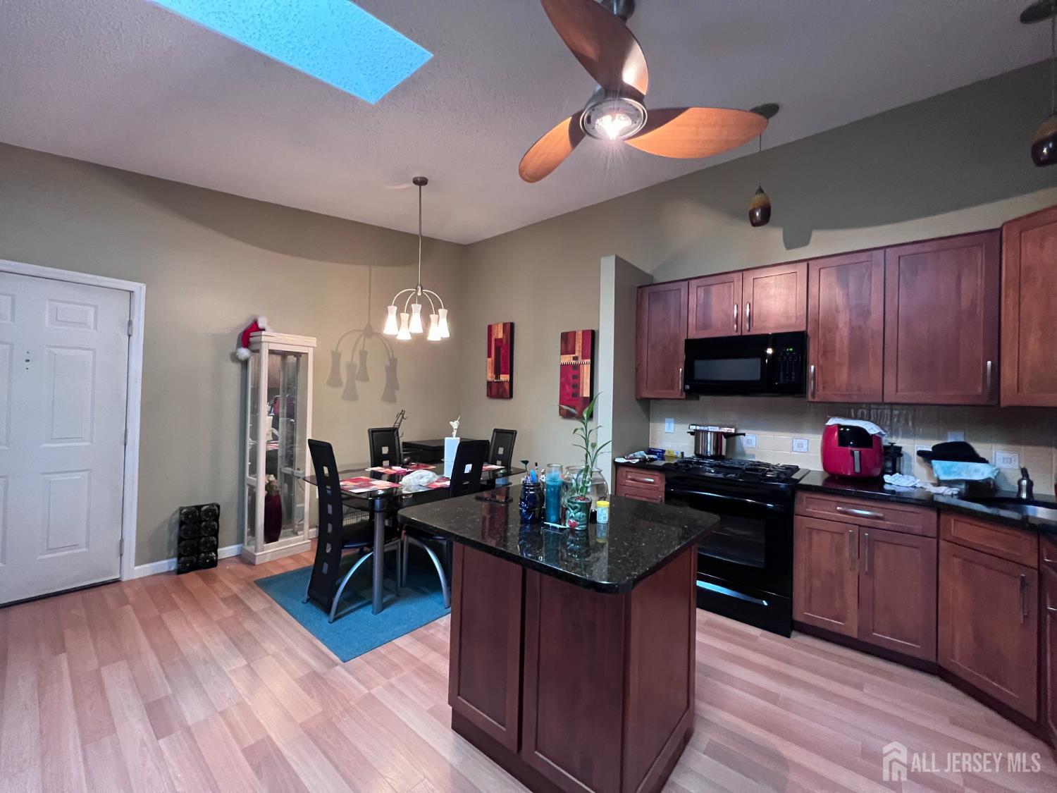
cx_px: 528
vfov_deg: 89.9
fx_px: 397
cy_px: 396
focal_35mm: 13
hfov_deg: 106.2
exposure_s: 1/60
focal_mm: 1.57
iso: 800
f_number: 1.8
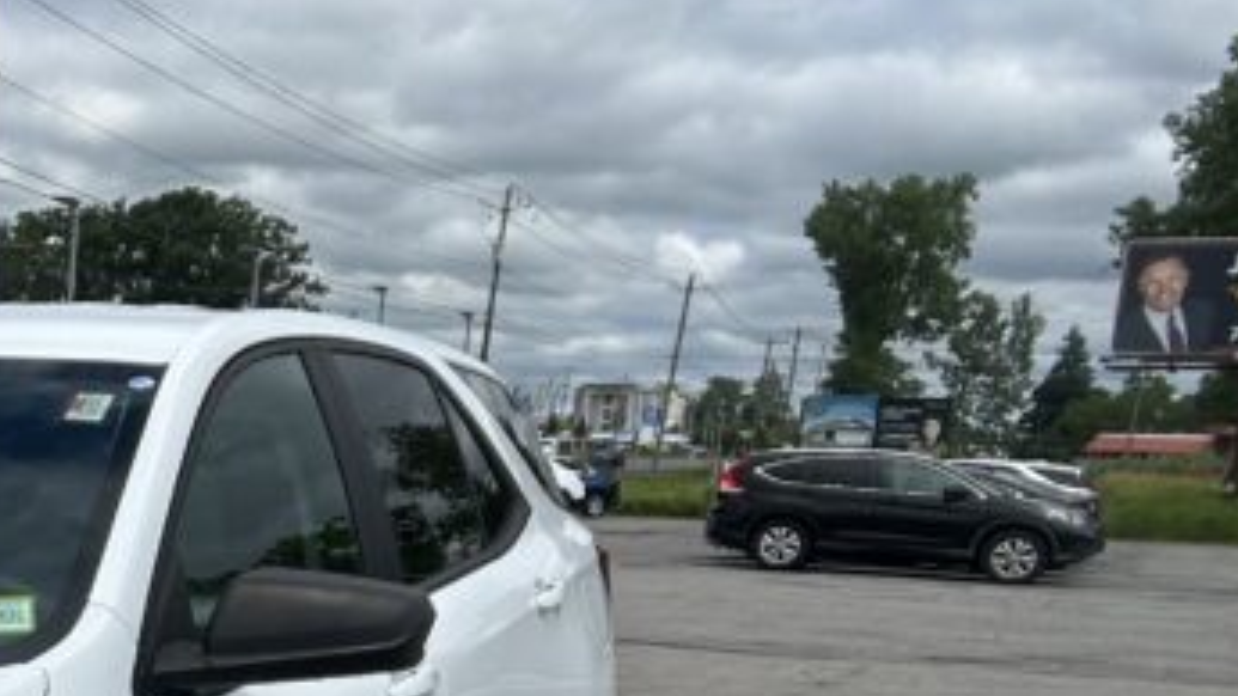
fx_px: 2757
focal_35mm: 84
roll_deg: -1.5
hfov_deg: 22.3
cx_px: -441
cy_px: 775
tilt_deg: -8.6
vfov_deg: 14.1
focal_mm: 5.7
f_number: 1.5
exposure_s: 1/6993
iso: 50
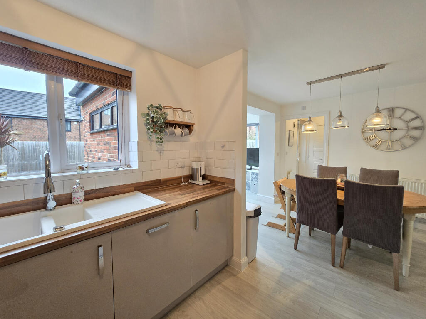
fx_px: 160
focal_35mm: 13
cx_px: 213
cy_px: 160
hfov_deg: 106.2
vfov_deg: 89.9
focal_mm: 2.2
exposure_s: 1/50
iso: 320
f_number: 2.2
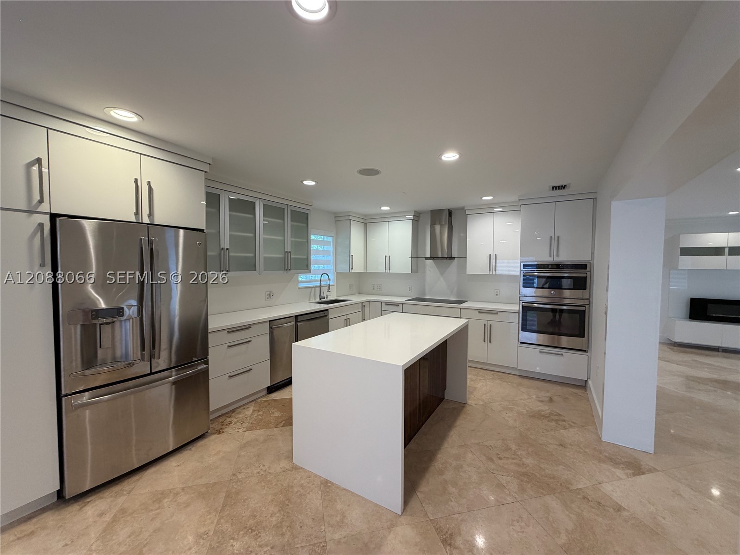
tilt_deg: -1.6
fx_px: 299
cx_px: 370
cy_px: 278
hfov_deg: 102.1
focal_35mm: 14
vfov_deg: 85.7
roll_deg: +0.2
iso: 125
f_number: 2.2
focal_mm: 2.22
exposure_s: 1/120
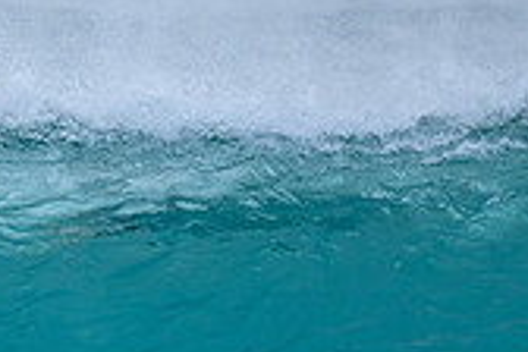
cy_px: 313
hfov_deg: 0.7
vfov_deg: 0.4
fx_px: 46020
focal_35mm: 3138
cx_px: -89
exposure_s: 1/2000
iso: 1000
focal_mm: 800
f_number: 6.3
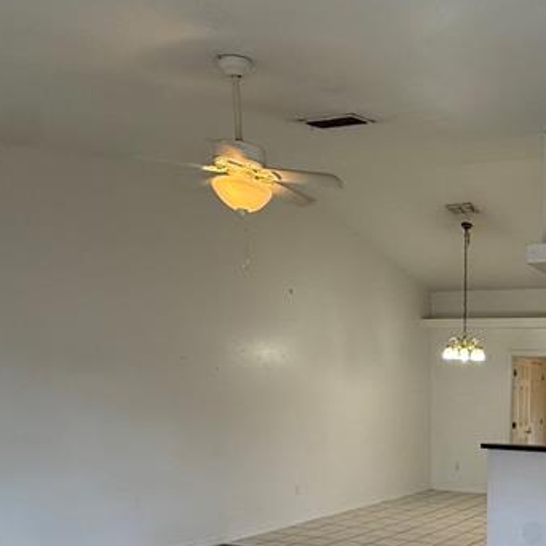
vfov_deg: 40.5
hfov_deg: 39.9
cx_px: 538
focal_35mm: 37
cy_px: 520
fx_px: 660
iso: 100
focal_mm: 2.22
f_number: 2.2
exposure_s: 1/120
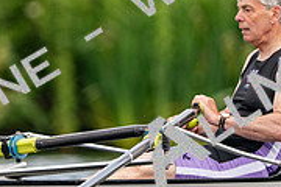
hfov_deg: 0.8
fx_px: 21081
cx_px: 14
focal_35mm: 2701
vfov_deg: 0.5
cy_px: 43
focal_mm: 840
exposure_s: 1/2500
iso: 1250
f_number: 5.6
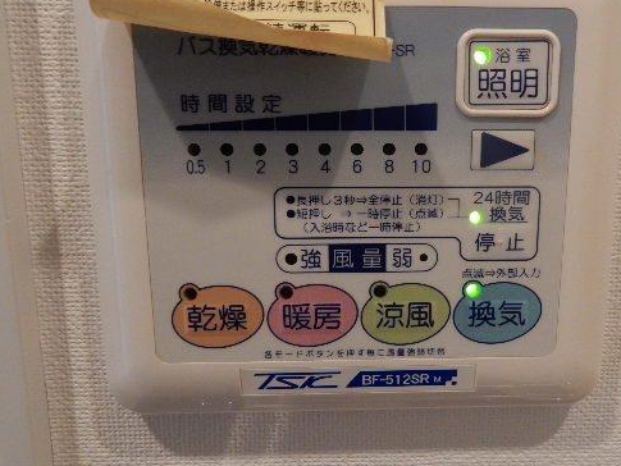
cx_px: 387
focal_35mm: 33
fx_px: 592
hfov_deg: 54.7
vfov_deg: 42.9
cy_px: 200
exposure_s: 1/30
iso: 400
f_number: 3.7
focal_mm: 4.5
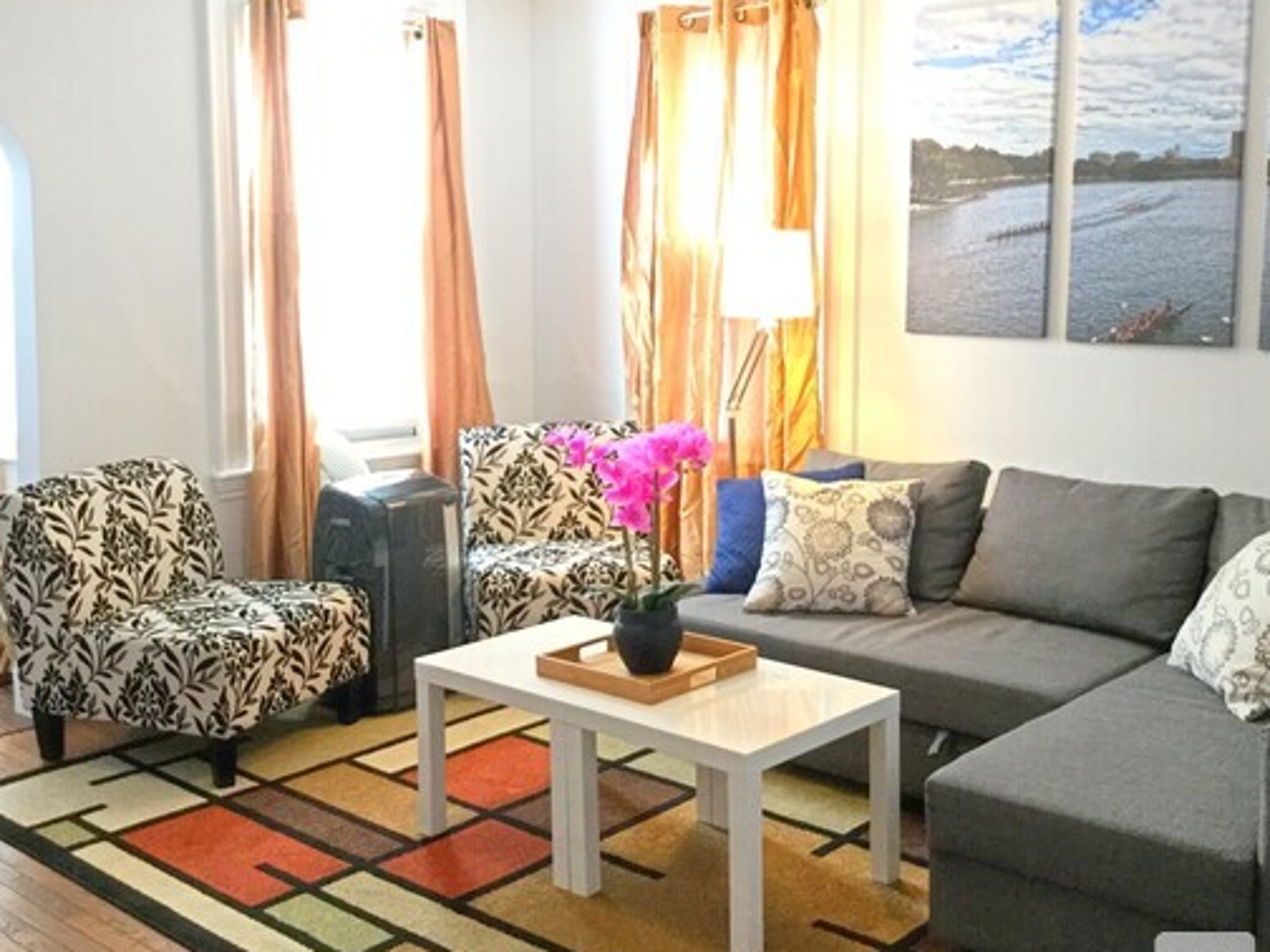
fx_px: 1504
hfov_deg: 45.7
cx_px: 722
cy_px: 403
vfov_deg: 35.1
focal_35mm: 41
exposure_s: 1/30
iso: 100
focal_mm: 3.3
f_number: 2.4
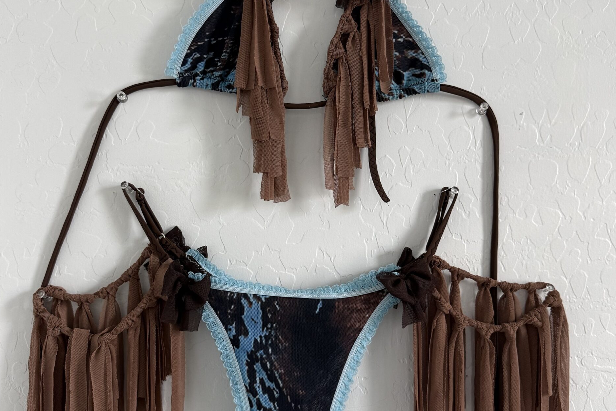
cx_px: 306
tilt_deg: +0.8
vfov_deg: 38.9
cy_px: 196
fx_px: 582
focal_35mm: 34
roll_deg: -0.3
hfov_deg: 55.8
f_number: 1.78
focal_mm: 6.76
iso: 200
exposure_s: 1/60
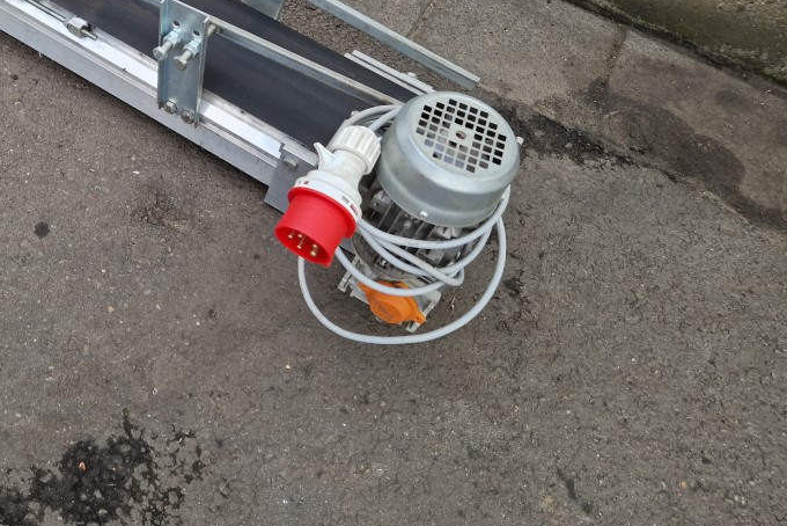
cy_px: 125
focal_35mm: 36
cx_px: 223
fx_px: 787
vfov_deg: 36.0
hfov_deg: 51.4
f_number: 1.8
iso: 100
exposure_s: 1/180
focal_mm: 5.4
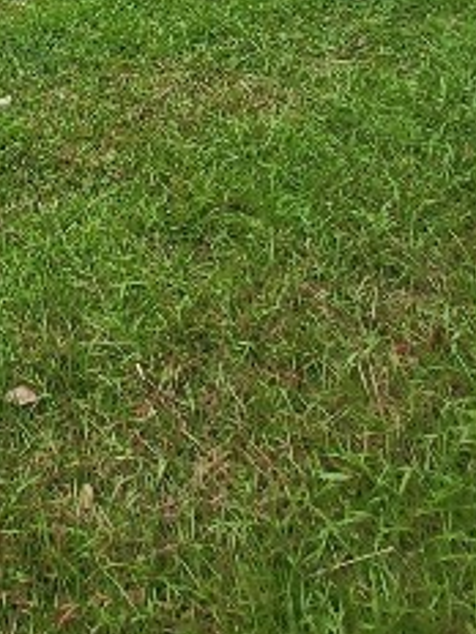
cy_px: -303
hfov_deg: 30.0
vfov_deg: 28.9
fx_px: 788
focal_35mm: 43
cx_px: -52
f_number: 2.2
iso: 32
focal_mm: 1.74
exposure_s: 1/356
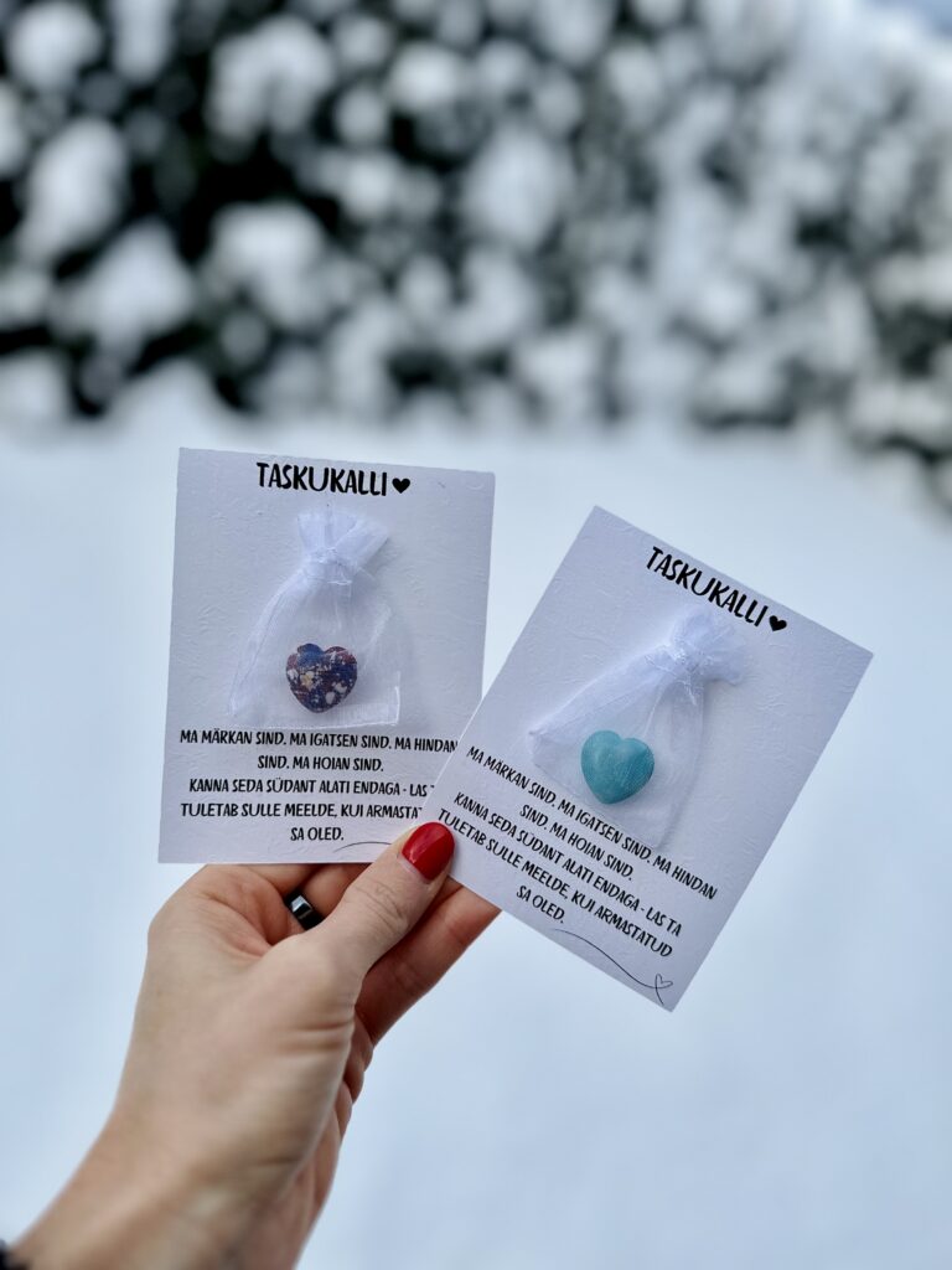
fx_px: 880
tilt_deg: -29.6
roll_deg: -19.3
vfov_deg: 71.6
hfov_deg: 56.8
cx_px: 476
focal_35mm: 24
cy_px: 635
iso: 80
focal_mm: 6.86
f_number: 1.78
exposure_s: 1/672
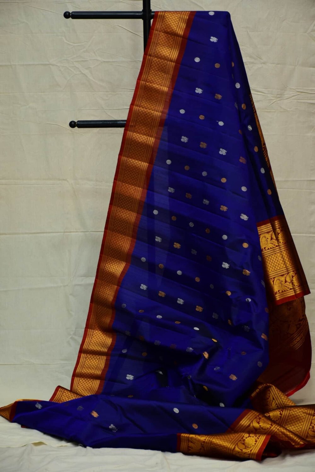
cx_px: 158
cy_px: 236
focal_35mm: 105
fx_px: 1378
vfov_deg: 19.5
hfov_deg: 13.0
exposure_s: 1/25
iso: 200
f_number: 5
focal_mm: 70
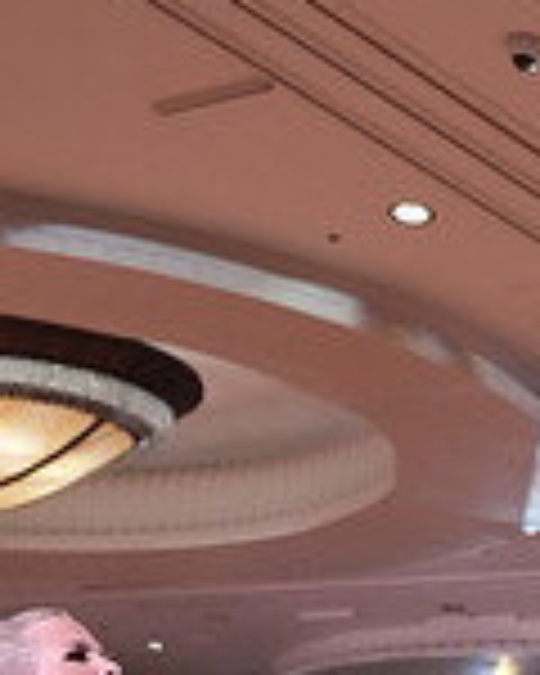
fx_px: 2317
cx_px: 655
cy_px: 1080
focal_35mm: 116
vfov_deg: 15.1
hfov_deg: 12.9
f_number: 5
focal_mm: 32
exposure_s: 1/320
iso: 5000
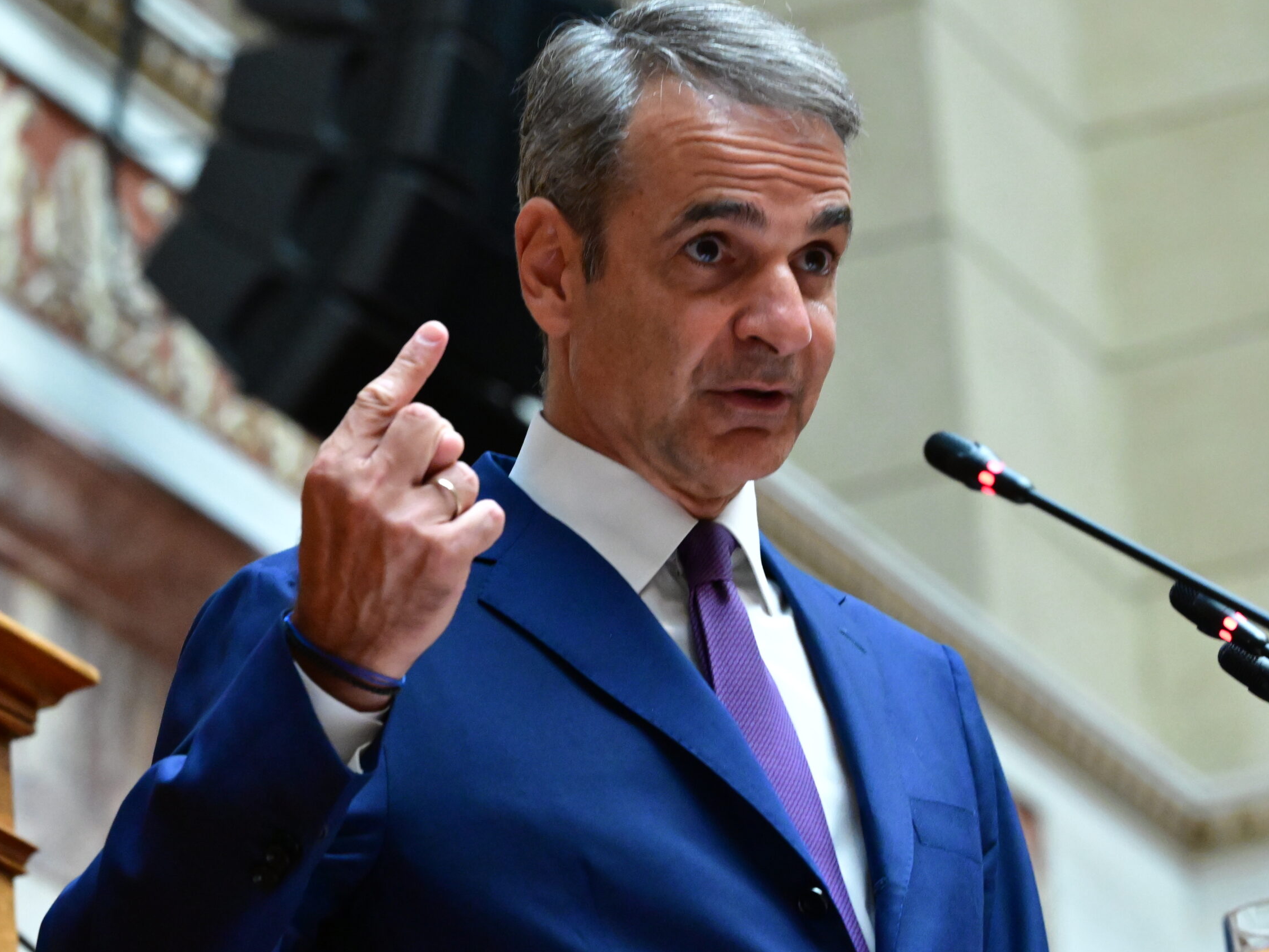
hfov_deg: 9.3
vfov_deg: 7.0
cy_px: 477
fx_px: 7772
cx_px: 649
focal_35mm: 212
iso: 8000
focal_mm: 130
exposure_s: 1/400
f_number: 5.6
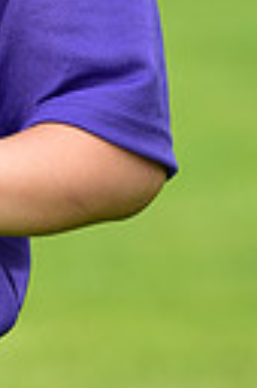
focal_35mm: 725
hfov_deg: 1.9
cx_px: -168
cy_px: -288
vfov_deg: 2.8
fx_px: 7784
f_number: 5.6
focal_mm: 160
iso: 400
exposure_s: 1/250
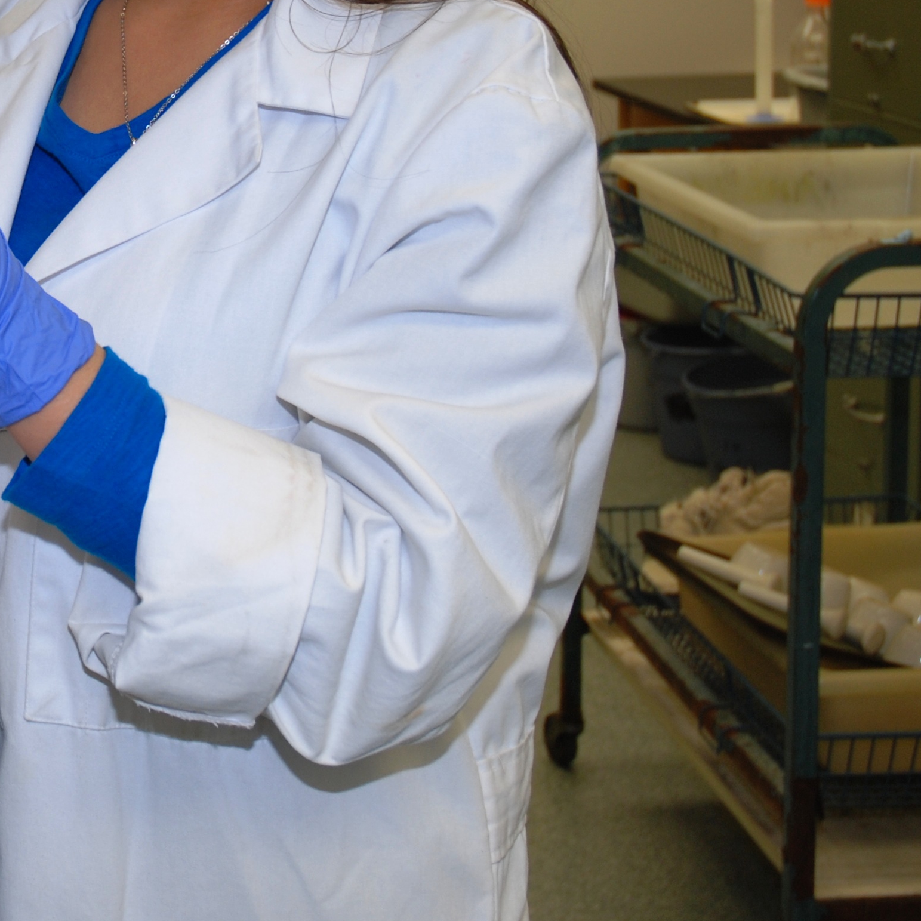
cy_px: 155
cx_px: -58
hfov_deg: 20.7
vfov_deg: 21.3
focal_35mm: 80
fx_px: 2410
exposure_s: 1/60
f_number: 5
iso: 200
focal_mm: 25
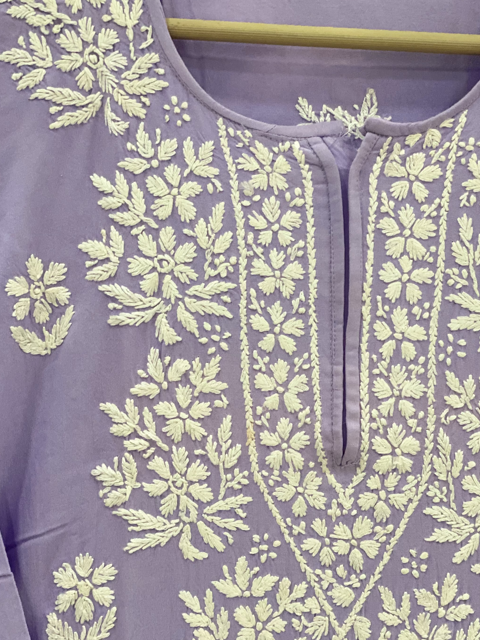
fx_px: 1424
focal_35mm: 77
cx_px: 307
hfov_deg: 19.1
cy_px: 346
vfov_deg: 25.3
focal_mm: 6
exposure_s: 1/100
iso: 160
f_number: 2
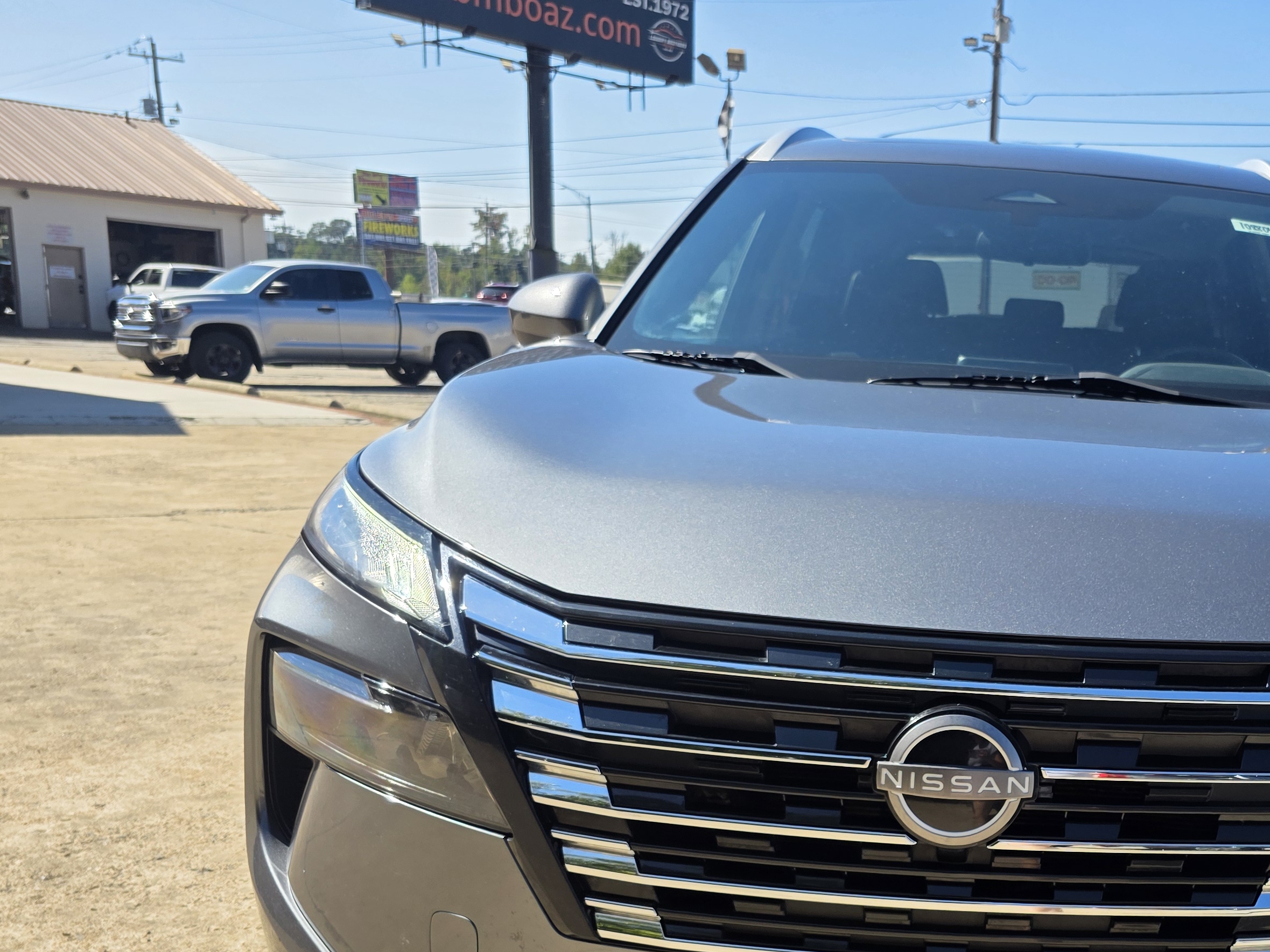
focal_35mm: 39
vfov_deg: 35.9
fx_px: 1431
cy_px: 721
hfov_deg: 45.0
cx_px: 1050
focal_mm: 6.3
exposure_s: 1/3608
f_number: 1.7
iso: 80
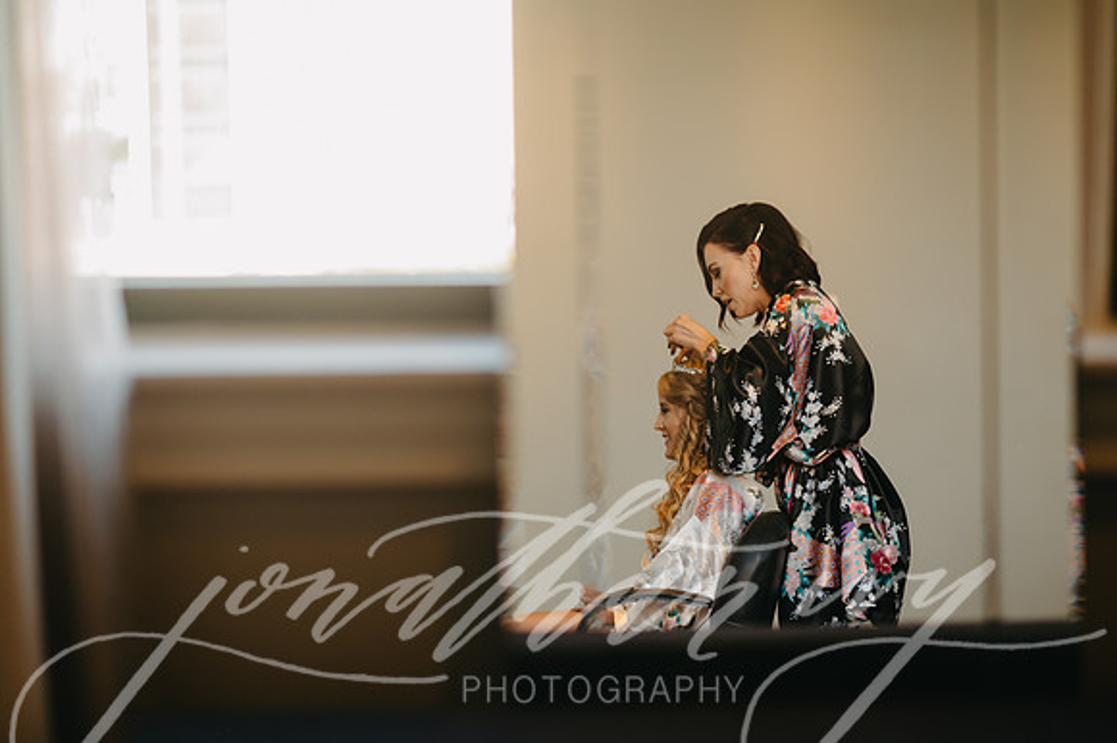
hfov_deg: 23.9
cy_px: 372
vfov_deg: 16.1
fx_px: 2636
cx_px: 558
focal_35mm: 85
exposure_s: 1/500
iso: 400
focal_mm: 85
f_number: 2
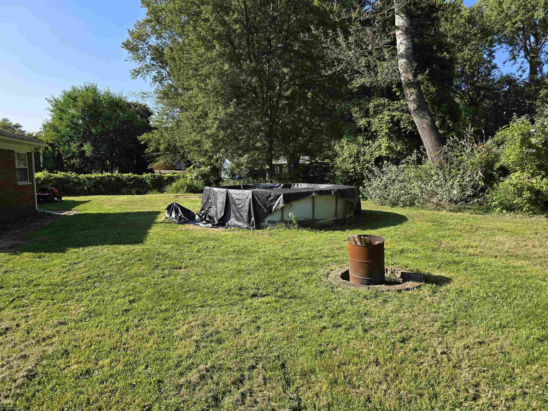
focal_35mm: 23
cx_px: 274
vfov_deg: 58.9
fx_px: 364
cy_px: 206
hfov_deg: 73.9
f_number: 1.7
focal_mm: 6.3
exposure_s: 1/484
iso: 12
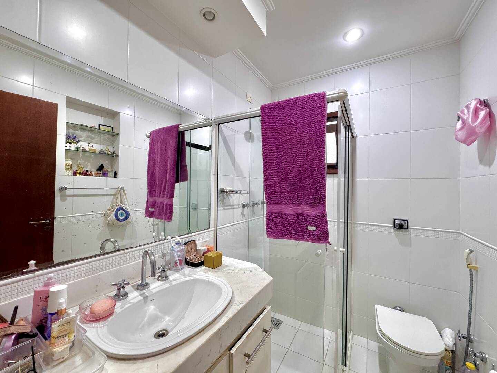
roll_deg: -0.6
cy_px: 186
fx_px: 201
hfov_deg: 102.1
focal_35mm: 14
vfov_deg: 85.7
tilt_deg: -0.6
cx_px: 248
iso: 250
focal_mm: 2.22
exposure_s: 1/60
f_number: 2.2
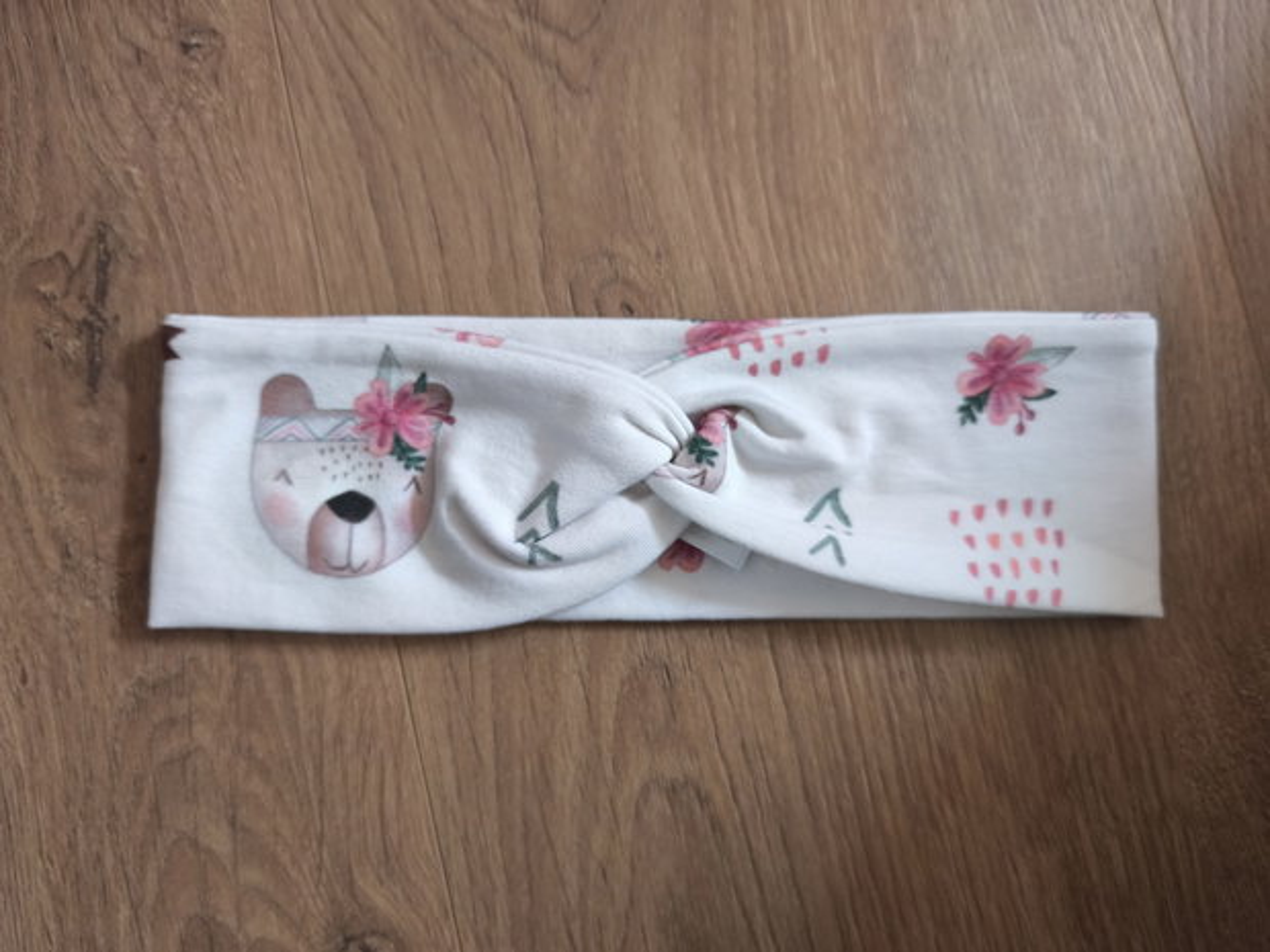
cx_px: 635
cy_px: 476
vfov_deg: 58.9
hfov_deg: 73.9
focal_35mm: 23
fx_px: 844
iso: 640
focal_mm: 6.57
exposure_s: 1/50
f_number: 1.6
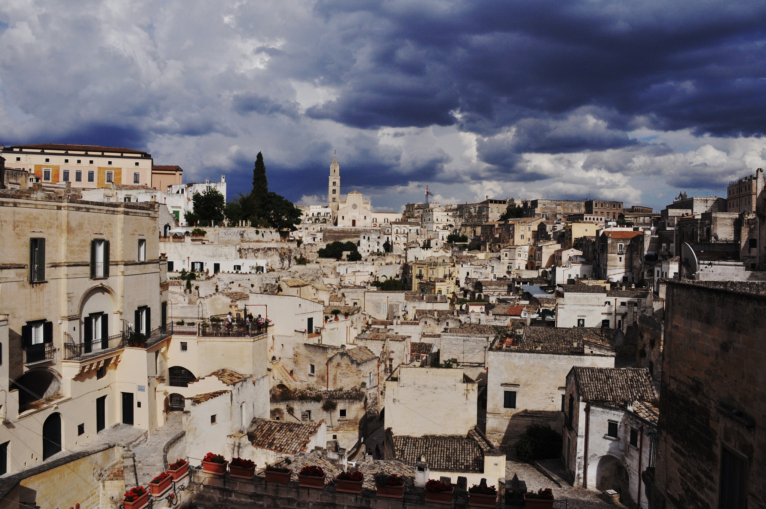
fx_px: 574
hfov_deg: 67.4
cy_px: 254
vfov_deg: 47.8
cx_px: 383
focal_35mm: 27
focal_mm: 18
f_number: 7.1
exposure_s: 1/2000
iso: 280
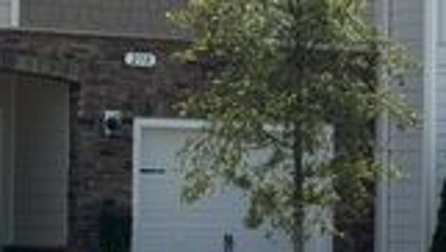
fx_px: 1918
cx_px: 504
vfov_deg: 7.5
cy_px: 96
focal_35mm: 162
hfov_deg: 13.0
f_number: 1.78
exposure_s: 1/5848
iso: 64
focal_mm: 6.76
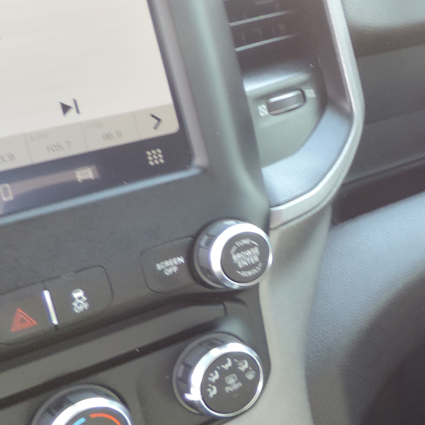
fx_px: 903
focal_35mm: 65
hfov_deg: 23.2
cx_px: 566
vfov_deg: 26.5
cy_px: 178
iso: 200
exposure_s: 1/30
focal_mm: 4.3
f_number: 3
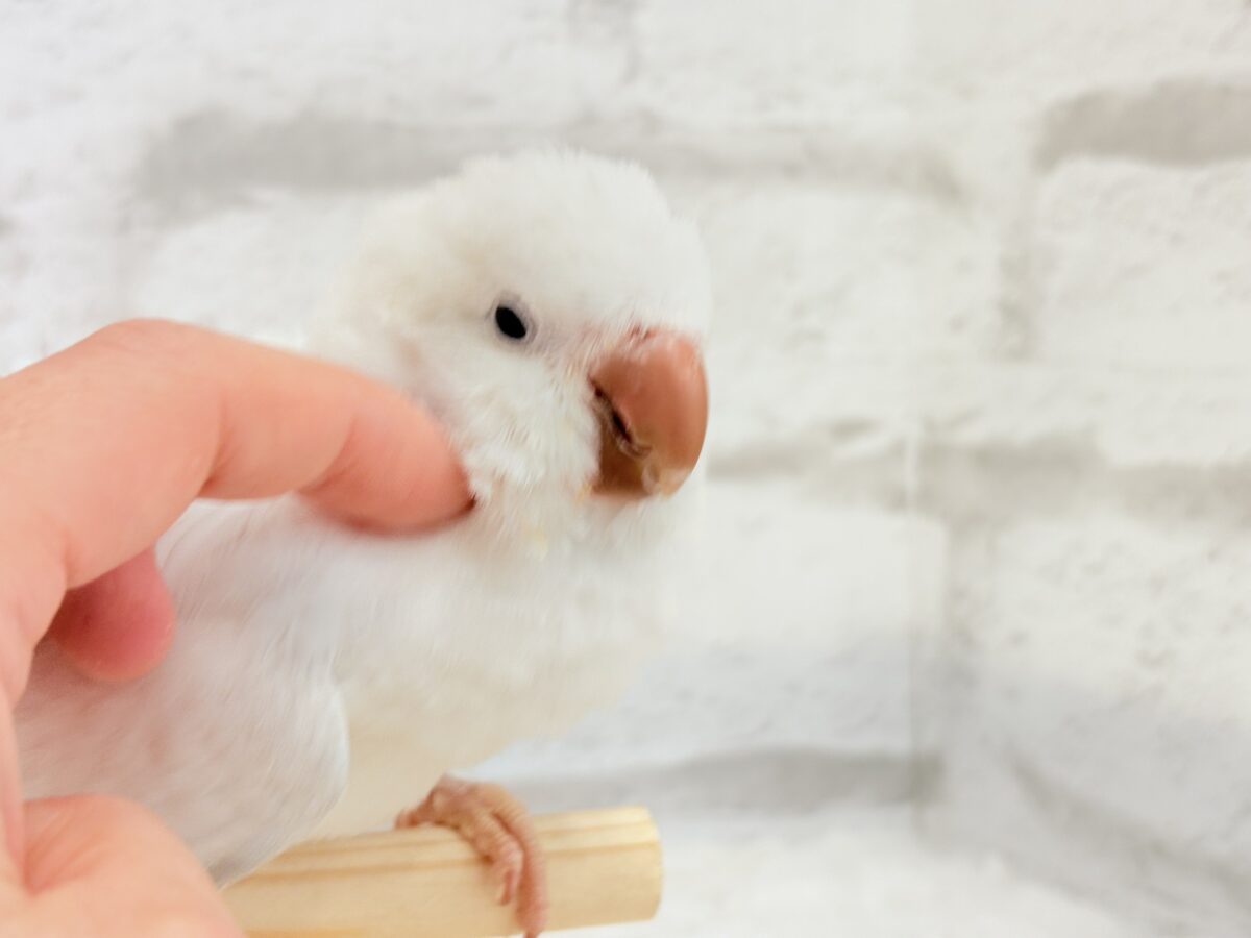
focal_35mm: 52
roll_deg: +1.3
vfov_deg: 28.0
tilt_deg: -4.3
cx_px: 626
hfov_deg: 36.8
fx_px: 1879
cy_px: 469
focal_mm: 5.96
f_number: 1.6
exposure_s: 1/50
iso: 40
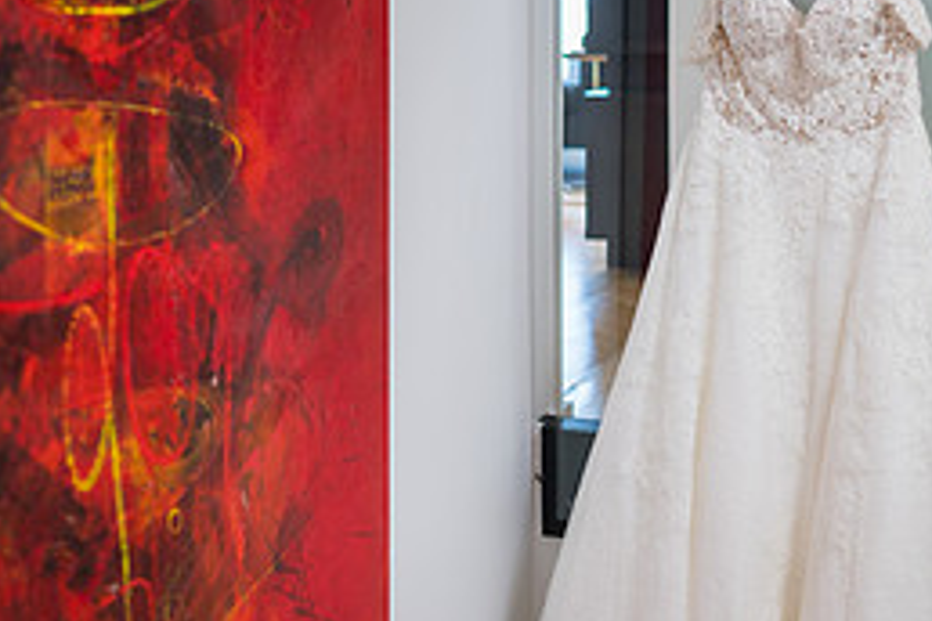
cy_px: 119
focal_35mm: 54
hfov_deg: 36.8
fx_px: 1398
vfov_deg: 24.6
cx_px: 524
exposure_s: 1/320
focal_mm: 24
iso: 400
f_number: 1.8
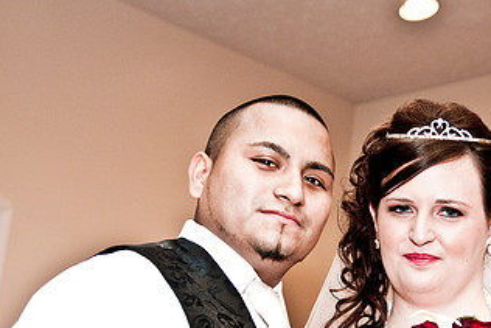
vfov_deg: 15.5
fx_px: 1201
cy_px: 234
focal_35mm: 88
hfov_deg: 22.8
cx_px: 384
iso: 200
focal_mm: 32
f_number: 2.8
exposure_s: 1/60
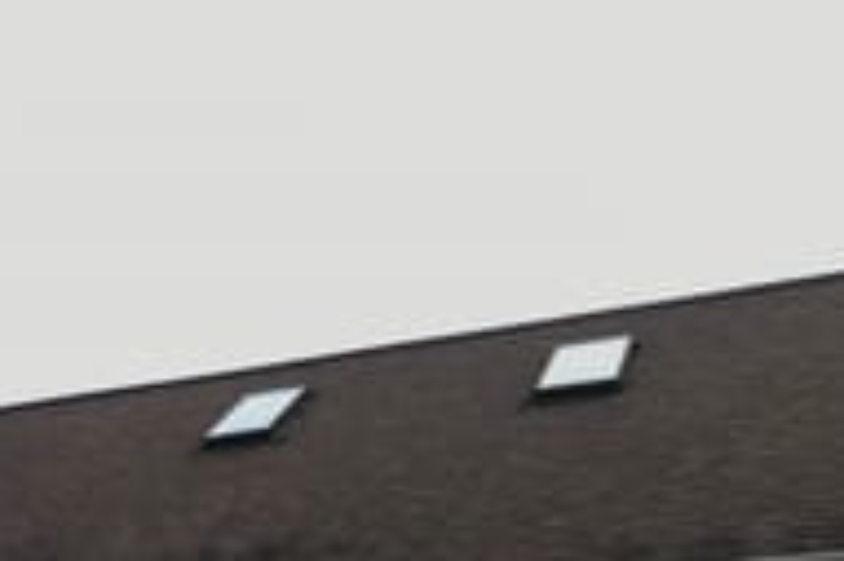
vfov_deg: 21.1
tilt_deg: +8.6
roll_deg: -0.1
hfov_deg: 32.0
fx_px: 1429
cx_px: 163
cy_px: 623
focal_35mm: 61
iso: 20
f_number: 1.8
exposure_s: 1/1114
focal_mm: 3.99
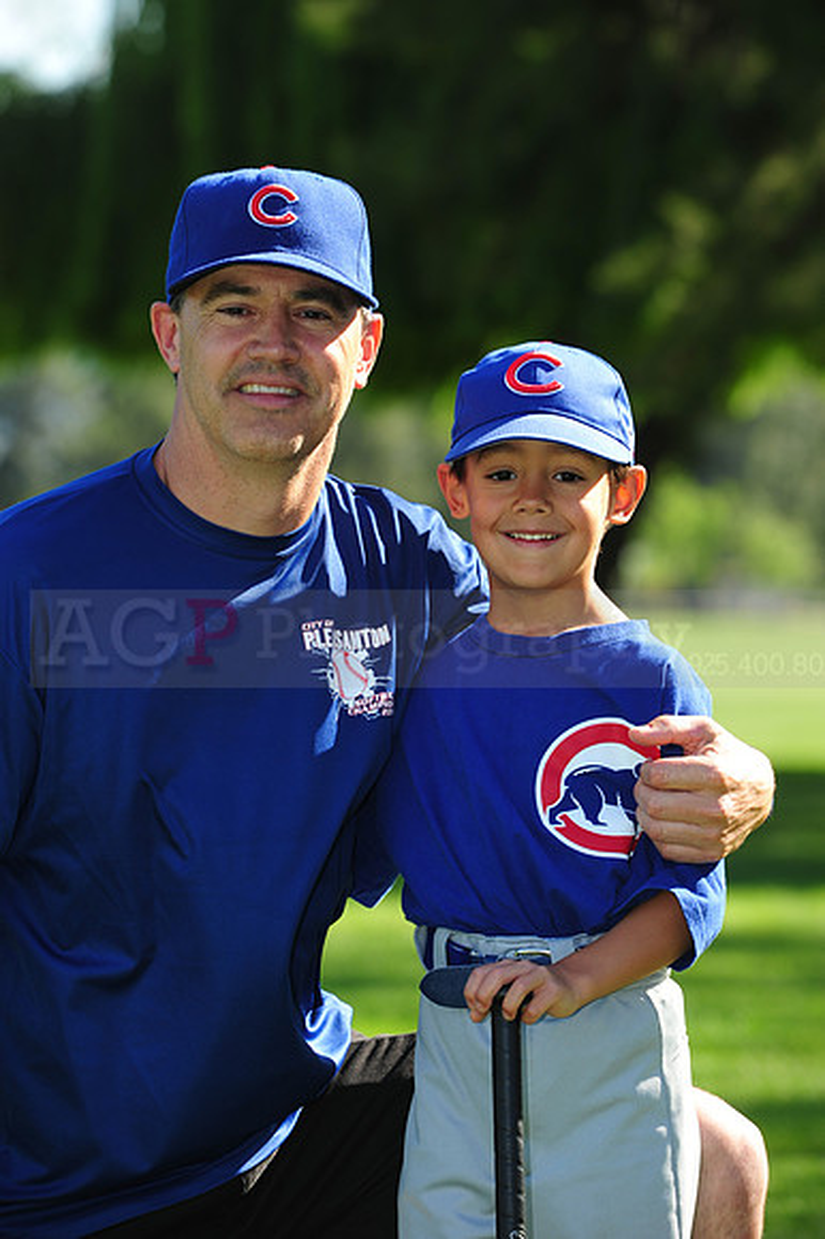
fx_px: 5678
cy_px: 620
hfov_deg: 8.3
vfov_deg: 12.5
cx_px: 412
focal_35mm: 165
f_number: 6.3
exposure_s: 1/250
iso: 200
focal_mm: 165
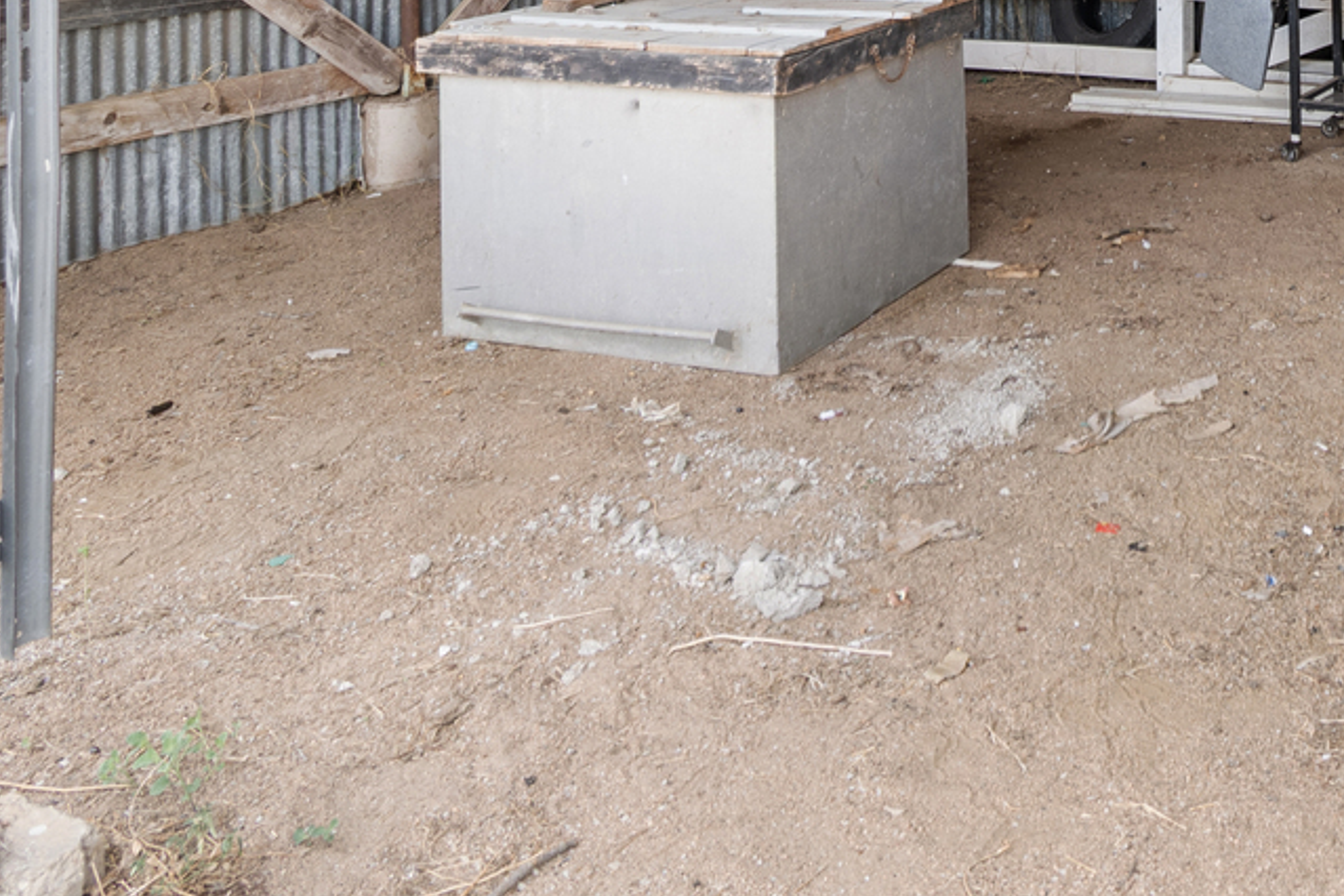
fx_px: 1419
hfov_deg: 46.4
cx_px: 1176
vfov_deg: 29.5
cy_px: -212
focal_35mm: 38
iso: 100
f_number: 5
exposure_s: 1/160
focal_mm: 10
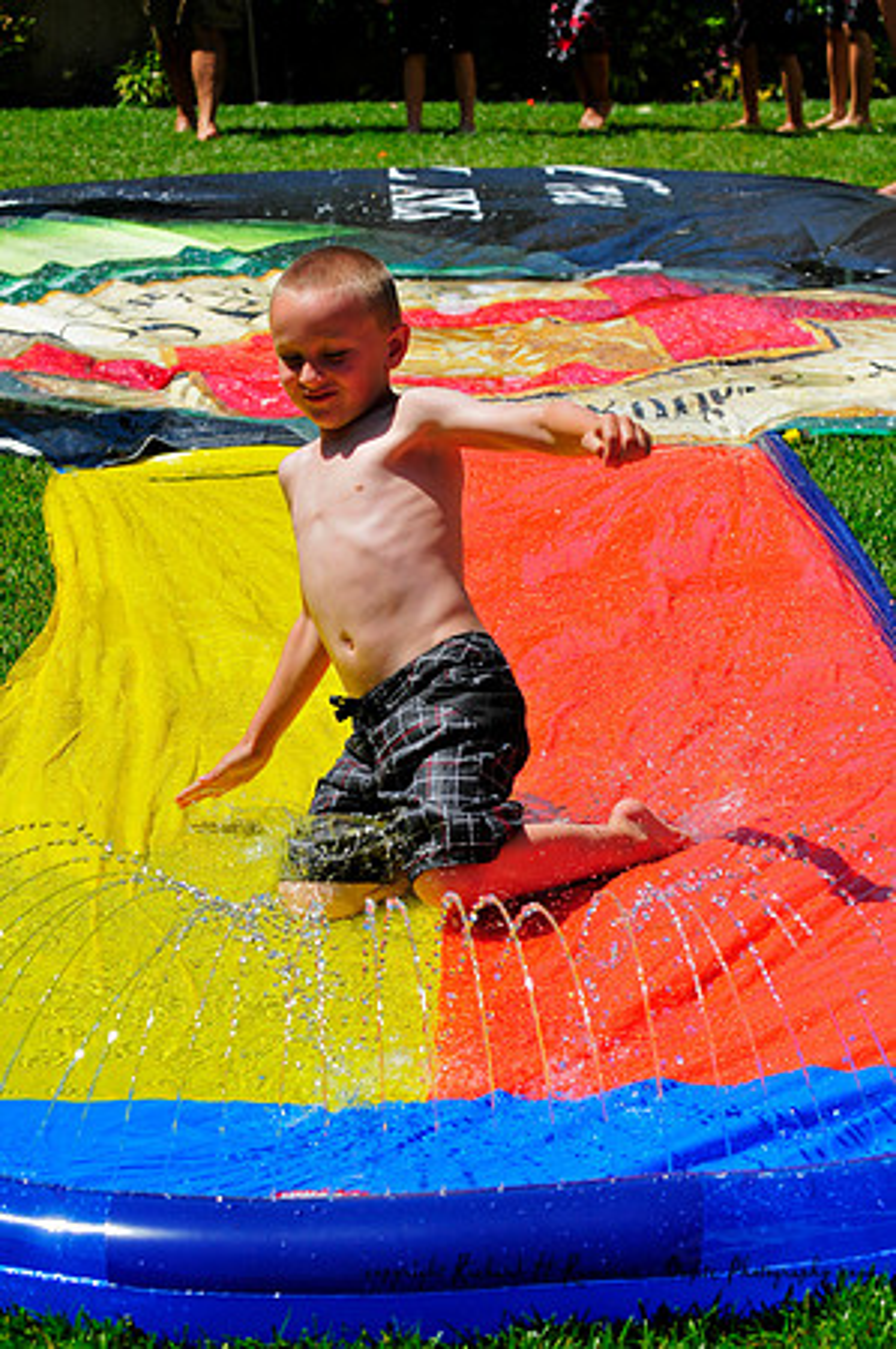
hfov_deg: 13.0
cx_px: 448
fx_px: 3929
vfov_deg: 19.5
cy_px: 674
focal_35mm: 105
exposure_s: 1/800
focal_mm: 70
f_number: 7.1
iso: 200
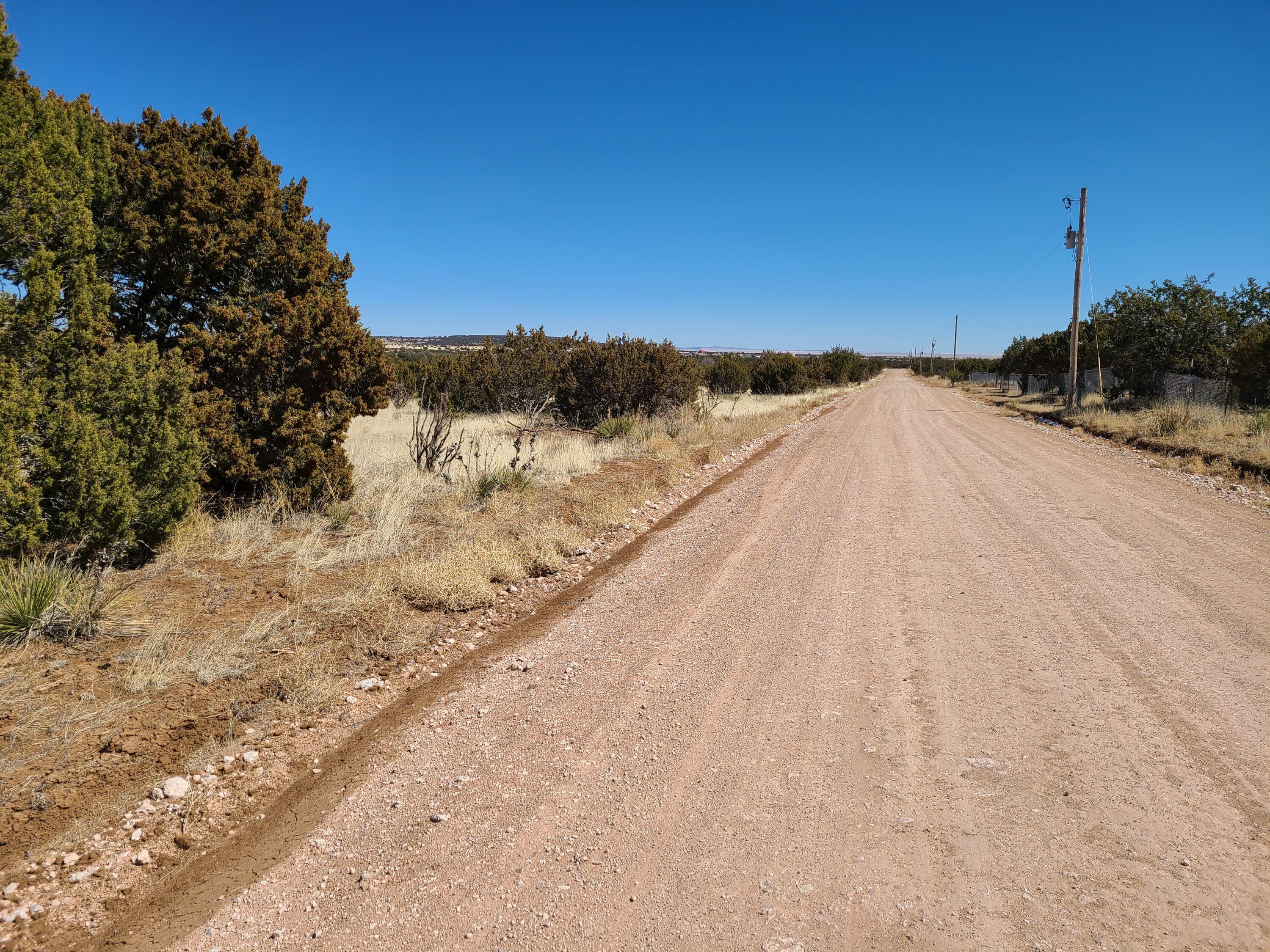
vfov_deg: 53.1
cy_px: 476
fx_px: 954
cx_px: 635
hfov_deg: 67.3
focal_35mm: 26
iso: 40
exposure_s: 1/3768
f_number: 1.8
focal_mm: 5.4
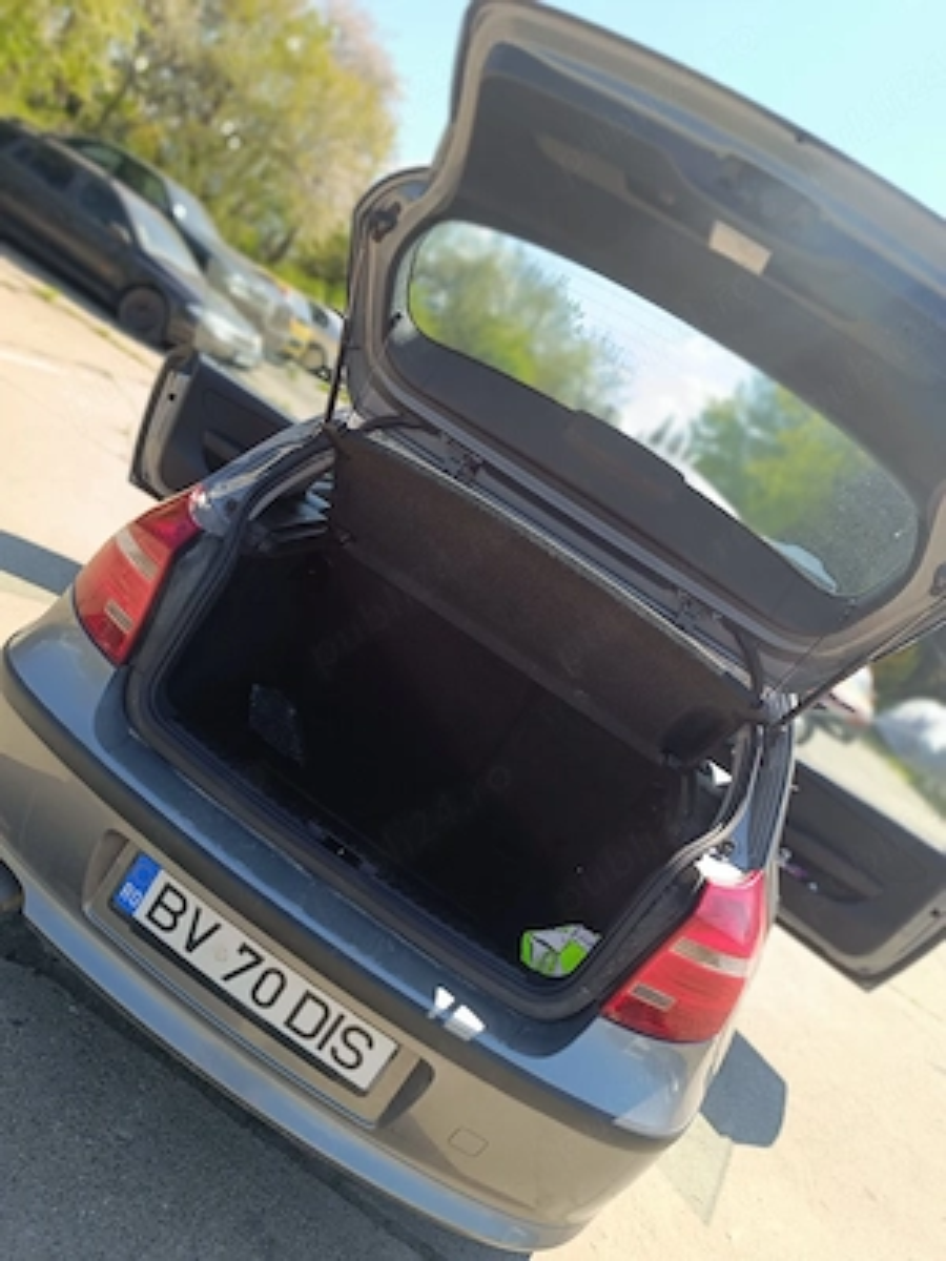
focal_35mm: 24
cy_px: 630
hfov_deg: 56.8
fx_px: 875
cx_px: 473
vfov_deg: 71.6
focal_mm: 4.71
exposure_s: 1/156
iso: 50
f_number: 1.79
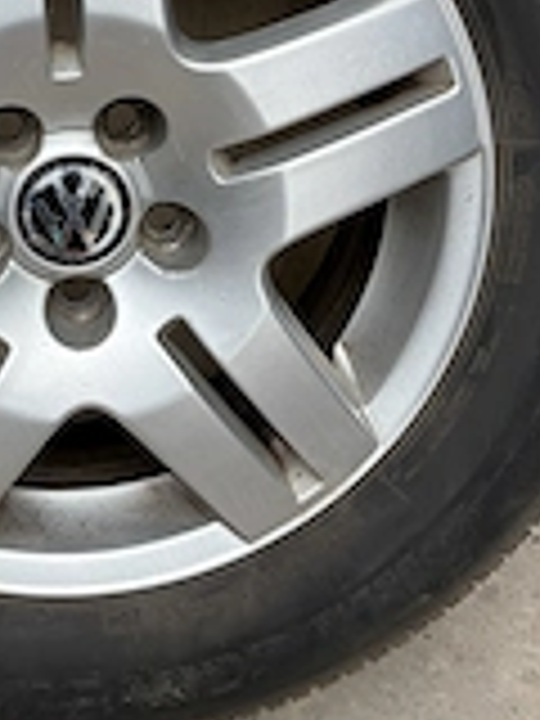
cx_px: 72
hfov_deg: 22.1
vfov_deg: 29.5
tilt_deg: -46.2
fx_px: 1352
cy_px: 212
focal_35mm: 65
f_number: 1.6
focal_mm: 5.96
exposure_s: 1/591
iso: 64
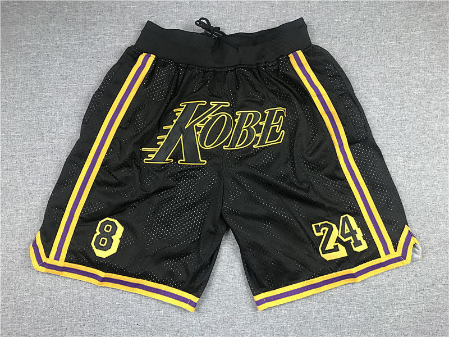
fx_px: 363
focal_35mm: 28
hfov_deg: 63.4
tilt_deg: -83.3
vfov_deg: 49.7
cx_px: 224
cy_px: 168
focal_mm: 3.99
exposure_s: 1/25
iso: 40
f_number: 1.8
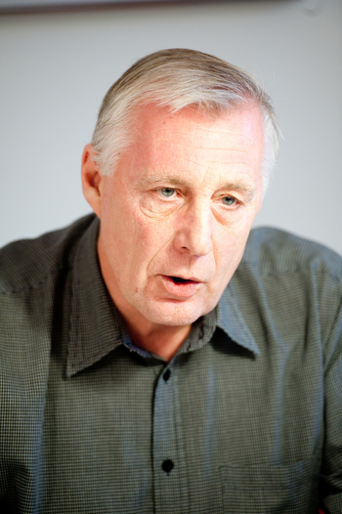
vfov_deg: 10.3
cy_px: 257
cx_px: 171
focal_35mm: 200
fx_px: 2854
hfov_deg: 6.9
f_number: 3.2
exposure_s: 1/160
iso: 2000
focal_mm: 200
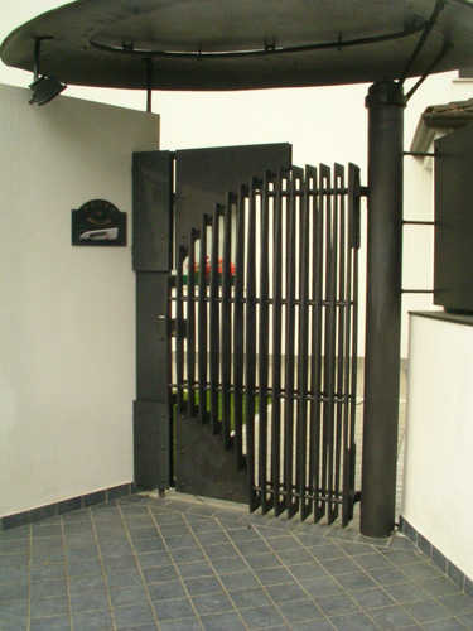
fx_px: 674
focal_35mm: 37
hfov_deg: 38.7
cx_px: 236
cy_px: 316
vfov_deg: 50.1
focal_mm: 5.7
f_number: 6.8
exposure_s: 1/257
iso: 200
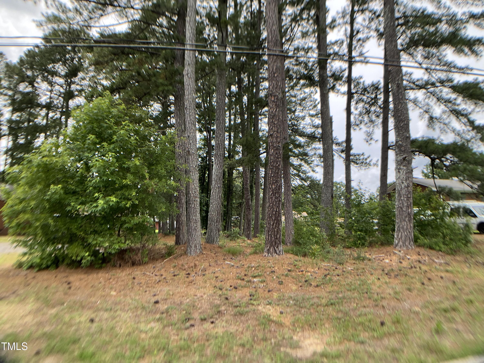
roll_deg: -1.9
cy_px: 182
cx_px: 242
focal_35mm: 29
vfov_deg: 48.2
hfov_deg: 61.7
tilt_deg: +7.4
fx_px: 405
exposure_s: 1/642
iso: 16
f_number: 1.8
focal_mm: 3
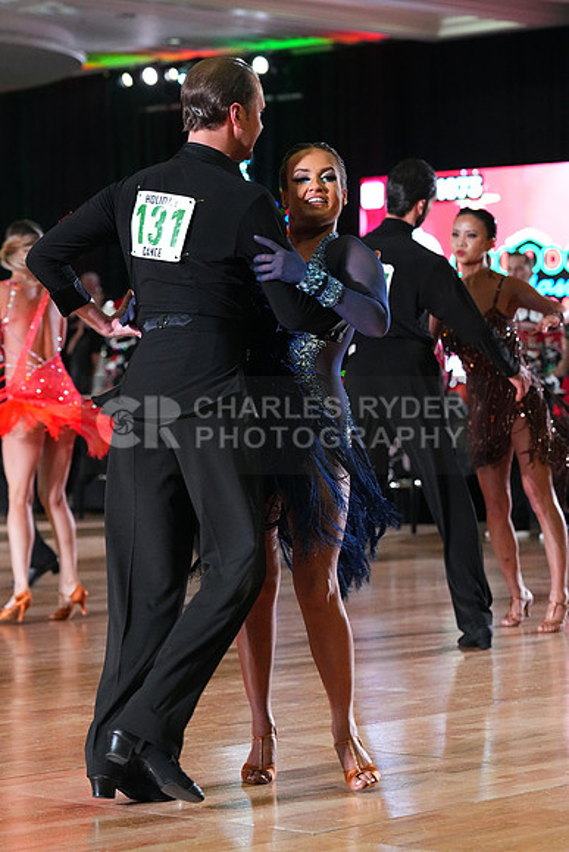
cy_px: 426
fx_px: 2606
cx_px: 284
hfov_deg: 12.5
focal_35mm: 110
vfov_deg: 18.6
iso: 8000
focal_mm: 110
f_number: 5
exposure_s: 1/400
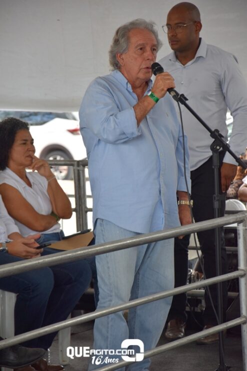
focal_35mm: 158
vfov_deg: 13.0
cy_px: 186
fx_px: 1622
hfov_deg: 8.7
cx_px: 124
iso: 800
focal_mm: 105
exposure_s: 1/200
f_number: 5.6
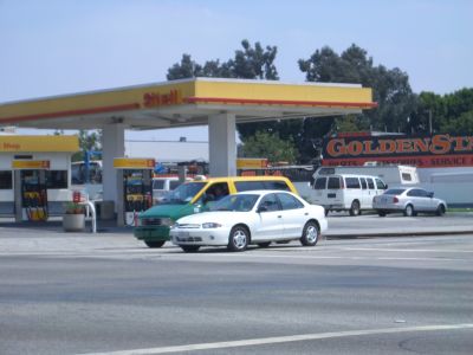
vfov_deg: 14.1
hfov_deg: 18.7
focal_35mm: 105
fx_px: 1435
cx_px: 236
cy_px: 178
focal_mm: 17.4
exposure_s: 1/640
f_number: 4.8
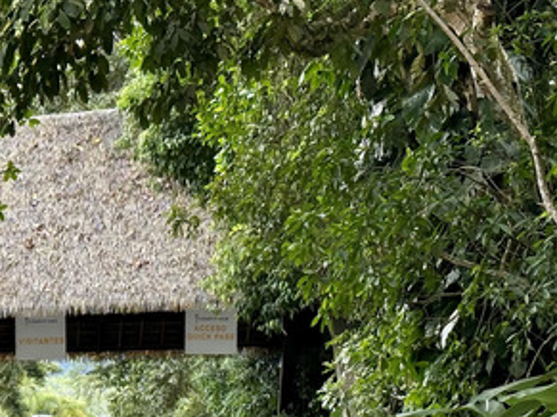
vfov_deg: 11.1
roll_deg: +0.1
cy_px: 400
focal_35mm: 132
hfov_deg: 14.5
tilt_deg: +2.4
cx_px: -78
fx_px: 2123
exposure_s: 1/604
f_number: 1.78
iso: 64
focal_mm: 6.86
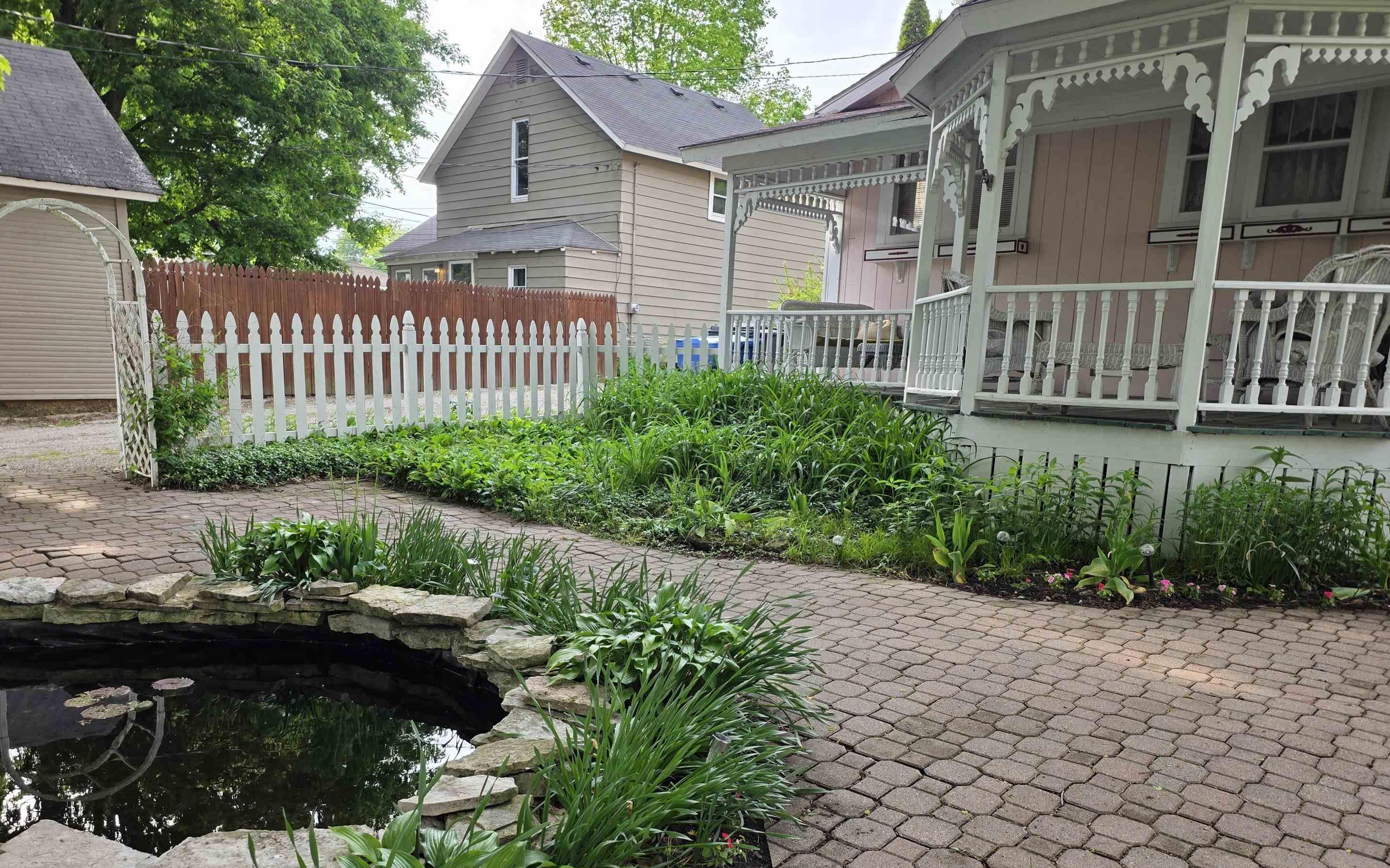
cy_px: 532
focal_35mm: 26
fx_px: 985
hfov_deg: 70.4
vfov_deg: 47.2
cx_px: 674
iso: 32
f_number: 1.7
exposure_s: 1/359
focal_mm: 6.25
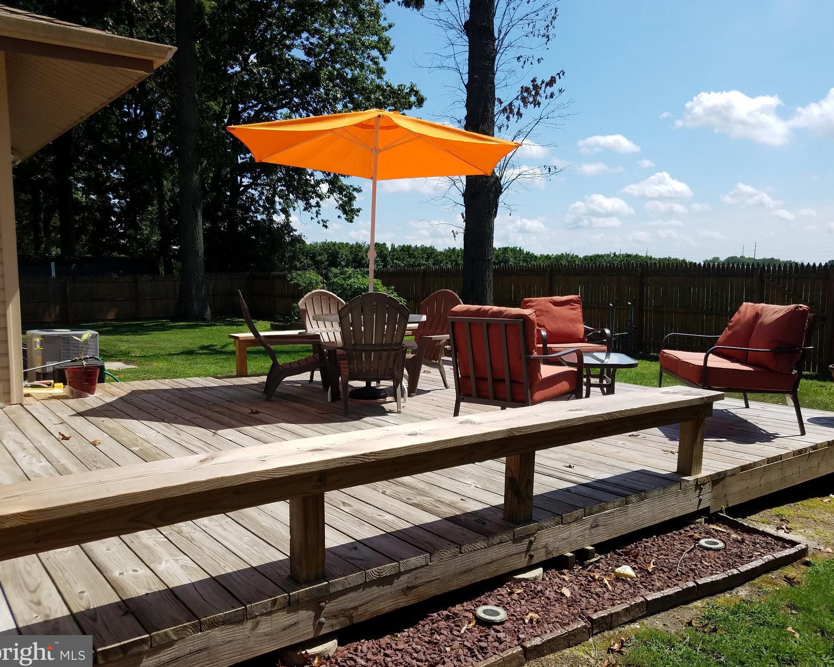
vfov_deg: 51.5
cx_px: 440
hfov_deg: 62.2
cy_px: 327
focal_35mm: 28
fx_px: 691
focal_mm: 4.2
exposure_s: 1/3032
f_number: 1.7
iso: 50
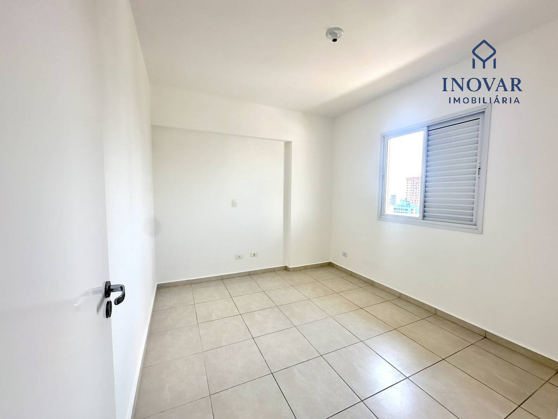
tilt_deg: -4.9
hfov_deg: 102.1
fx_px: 226
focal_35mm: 14
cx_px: 279
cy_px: 210
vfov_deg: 85.7
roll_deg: -1.7
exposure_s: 1/103
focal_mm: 2.22
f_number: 2.2
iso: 40
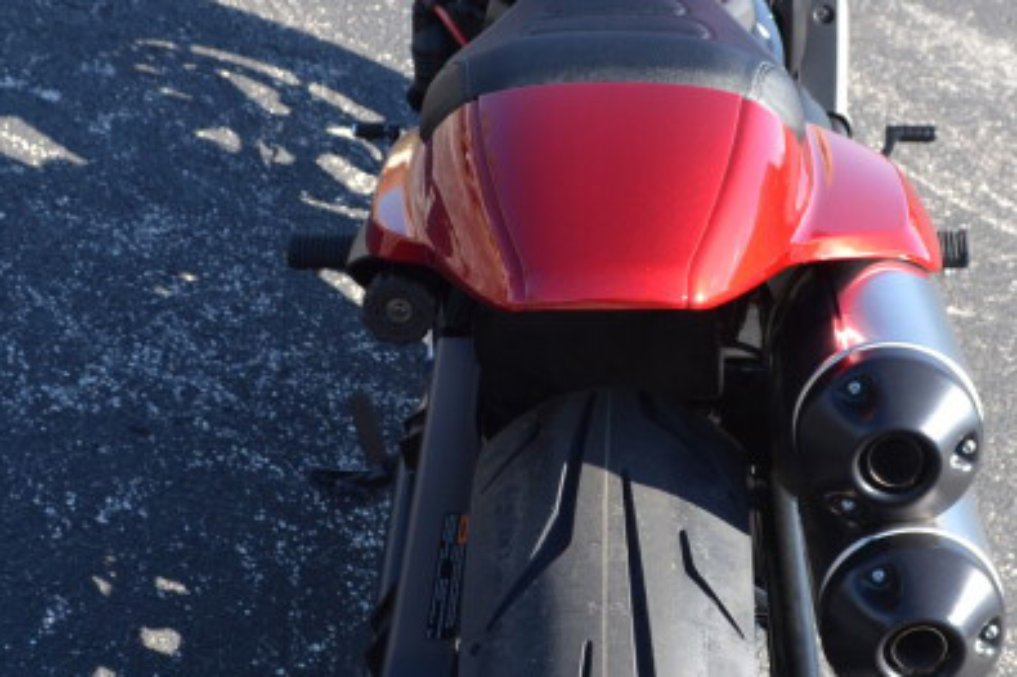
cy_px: 309
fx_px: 2315
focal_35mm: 82
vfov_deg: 16.6
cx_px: 626
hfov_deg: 24.7
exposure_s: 1/125
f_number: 5.6
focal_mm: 18
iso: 100
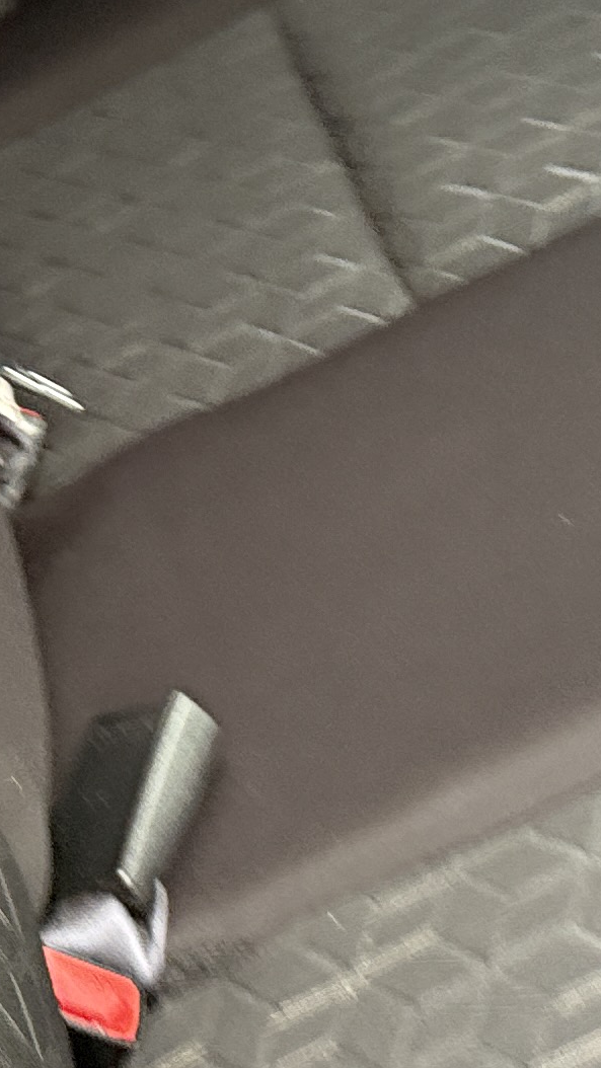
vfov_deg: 21.3
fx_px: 2833
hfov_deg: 12.1
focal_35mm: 100
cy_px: 461
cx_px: 169
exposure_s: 1/60
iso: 500
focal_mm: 6.76
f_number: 1.78
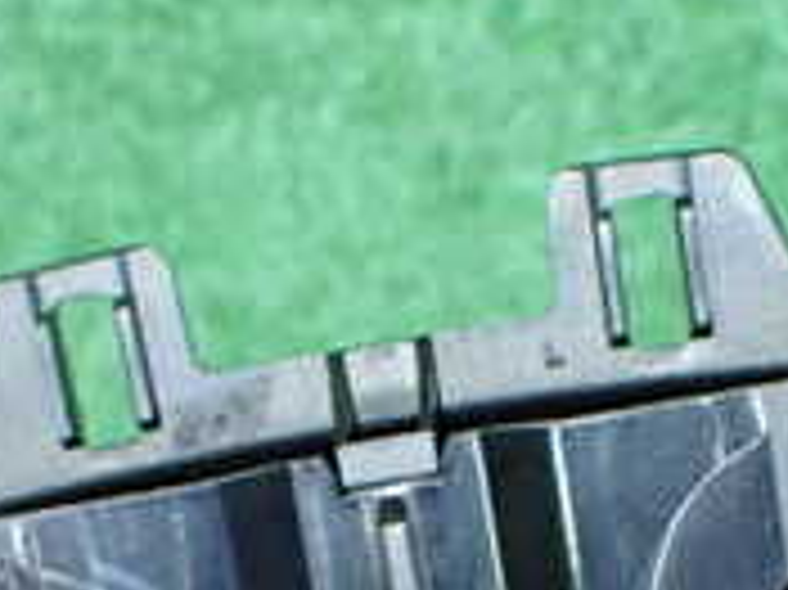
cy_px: 815
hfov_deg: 19.1
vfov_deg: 13.7
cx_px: 455
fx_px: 2343
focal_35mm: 103
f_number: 2.3
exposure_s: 1/40
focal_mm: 5.4
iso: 800
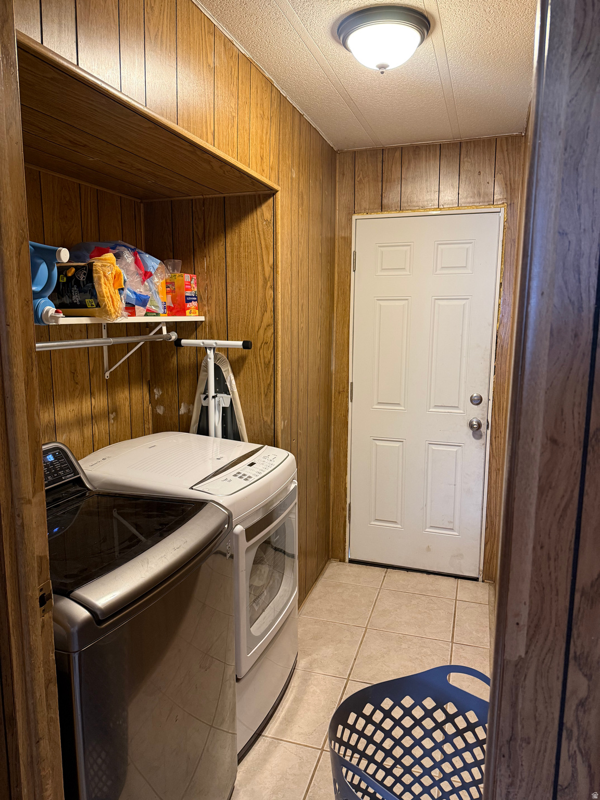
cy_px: 400
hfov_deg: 56.8
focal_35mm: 24
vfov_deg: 71.6
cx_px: 300
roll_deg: -0.7
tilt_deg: -8.5
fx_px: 555
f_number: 1.78
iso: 320
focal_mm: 6.76
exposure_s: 1/60
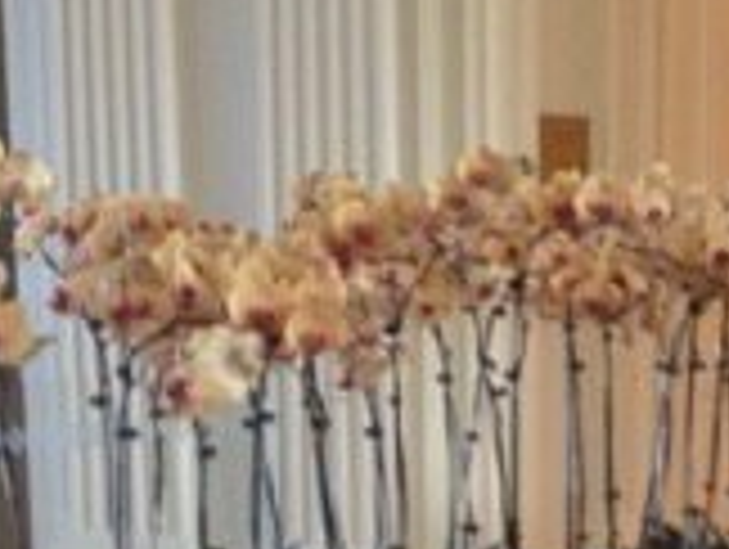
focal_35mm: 138
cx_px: 418
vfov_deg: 10.3
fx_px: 2911
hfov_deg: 14.3
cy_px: 896
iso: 100
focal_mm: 4.28
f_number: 2.4
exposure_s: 1/20
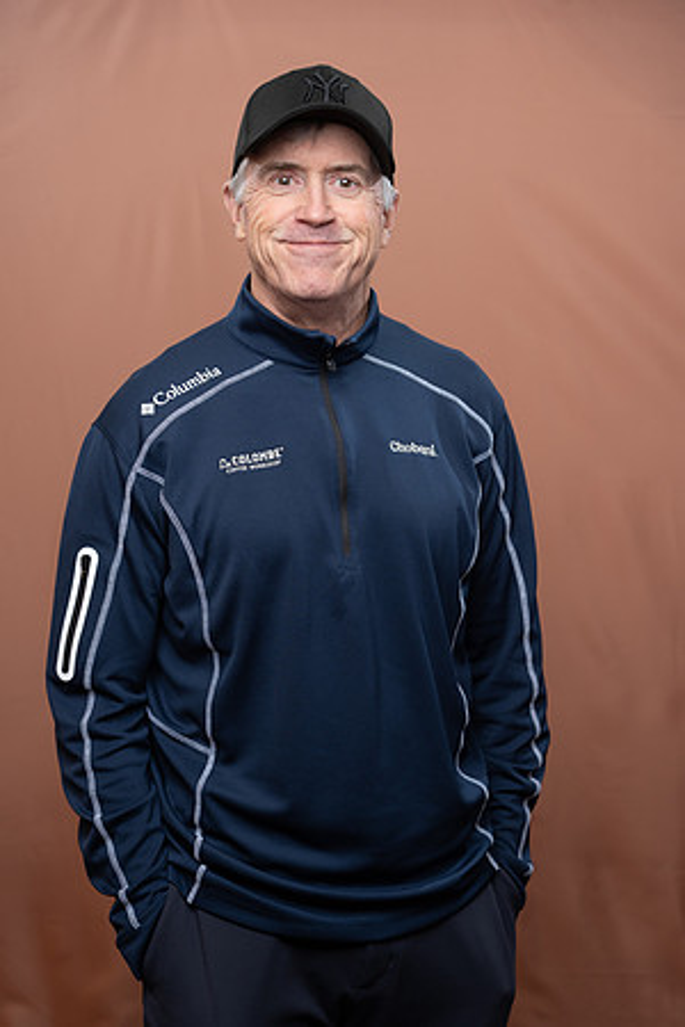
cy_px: 514
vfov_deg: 28.1
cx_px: 342
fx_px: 2055
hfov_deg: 18.9
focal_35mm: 72
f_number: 4
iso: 320
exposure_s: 1/160
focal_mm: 72
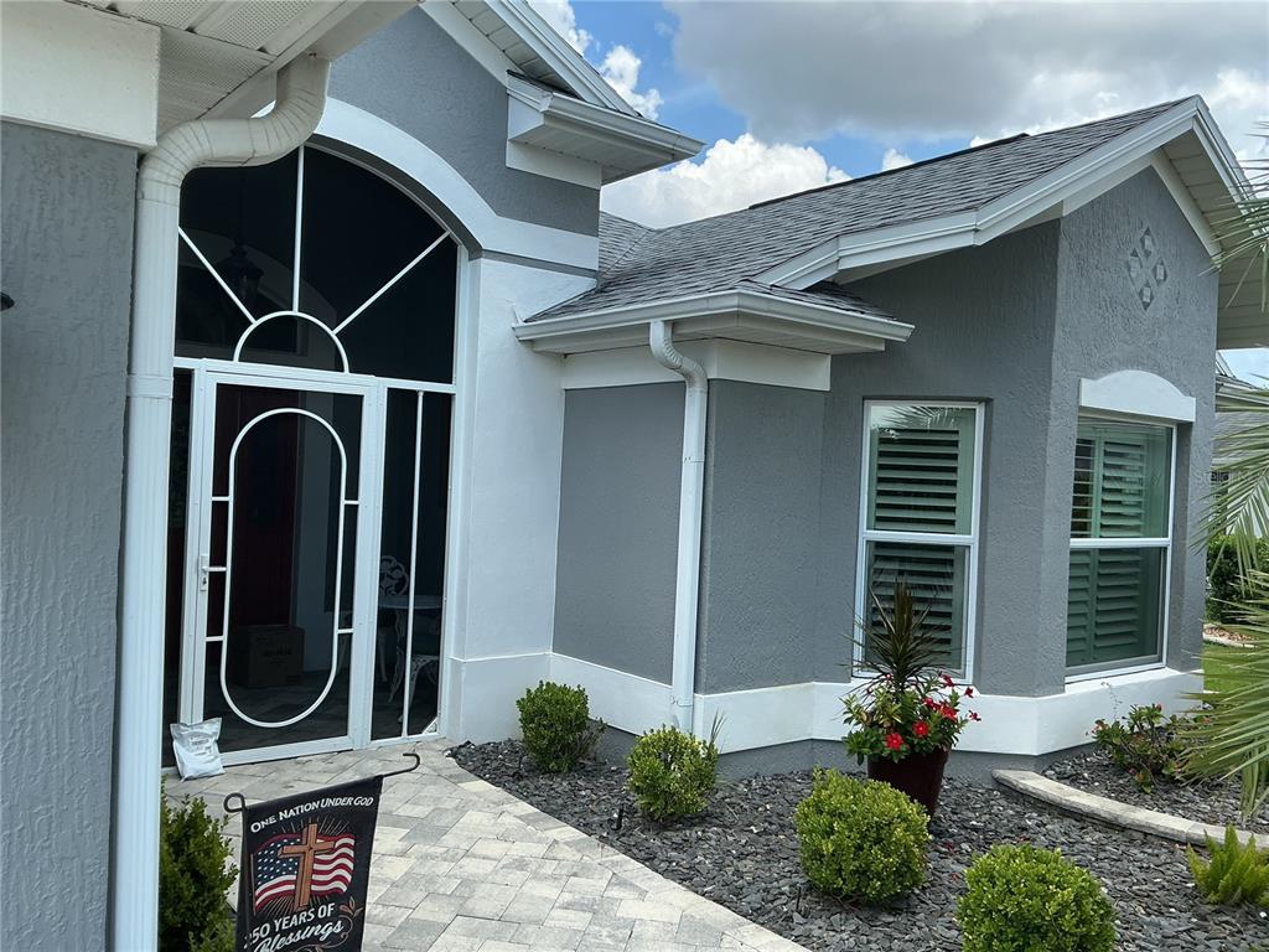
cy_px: 476
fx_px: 1063
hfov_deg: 61.7
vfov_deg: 48.2
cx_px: 634
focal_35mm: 29
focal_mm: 3
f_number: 1.8
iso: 25
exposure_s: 1/709
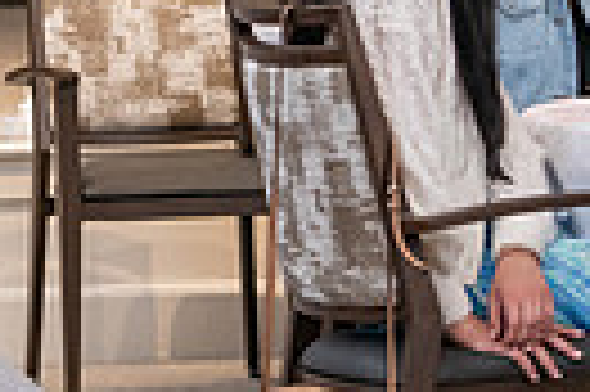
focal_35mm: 444
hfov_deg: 4.6
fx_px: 7268
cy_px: -56
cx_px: -248
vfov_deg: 3.1
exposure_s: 1/200
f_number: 3.5
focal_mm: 100
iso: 1600
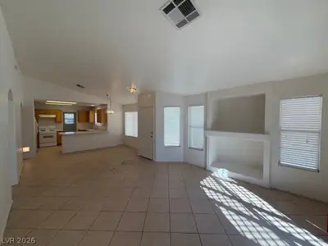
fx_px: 133
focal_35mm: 14
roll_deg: +0.3
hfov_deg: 102.1
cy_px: 123
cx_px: 164
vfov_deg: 85.7
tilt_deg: -1.3
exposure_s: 1/145
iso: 50
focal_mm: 2.22
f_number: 2.2
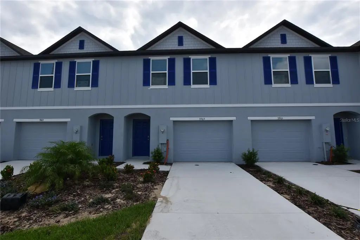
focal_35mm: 15
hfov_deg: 100.4
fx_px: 150
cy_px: 120
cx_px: 180
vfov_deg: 77.3
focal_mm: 10
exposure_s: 1/500
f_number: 8
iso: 140
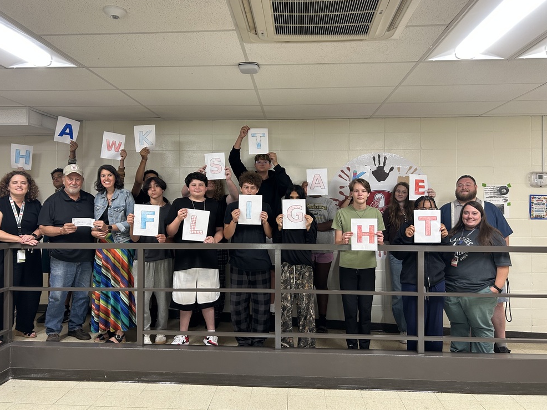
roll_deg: -0.1
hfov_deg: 65.3
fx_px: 427
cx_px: 269
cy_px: 198
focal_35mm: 27
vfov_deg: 51.4
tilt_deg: +1.0
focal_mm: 5.7
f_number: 1.5
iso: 125
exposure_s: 1/60
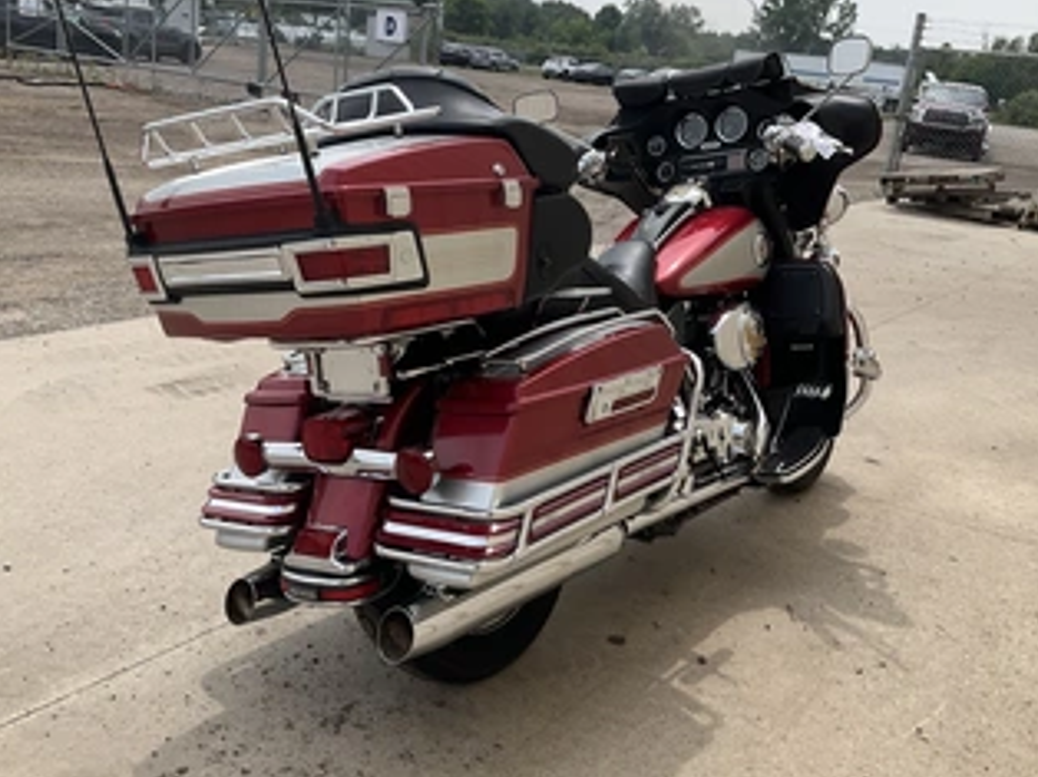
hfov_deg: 50.2
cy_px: 380
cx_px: 493
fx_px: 1109
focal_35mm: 37
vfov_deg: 38.6
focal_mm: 3
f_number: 1.8
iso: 25
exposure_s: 1/1342
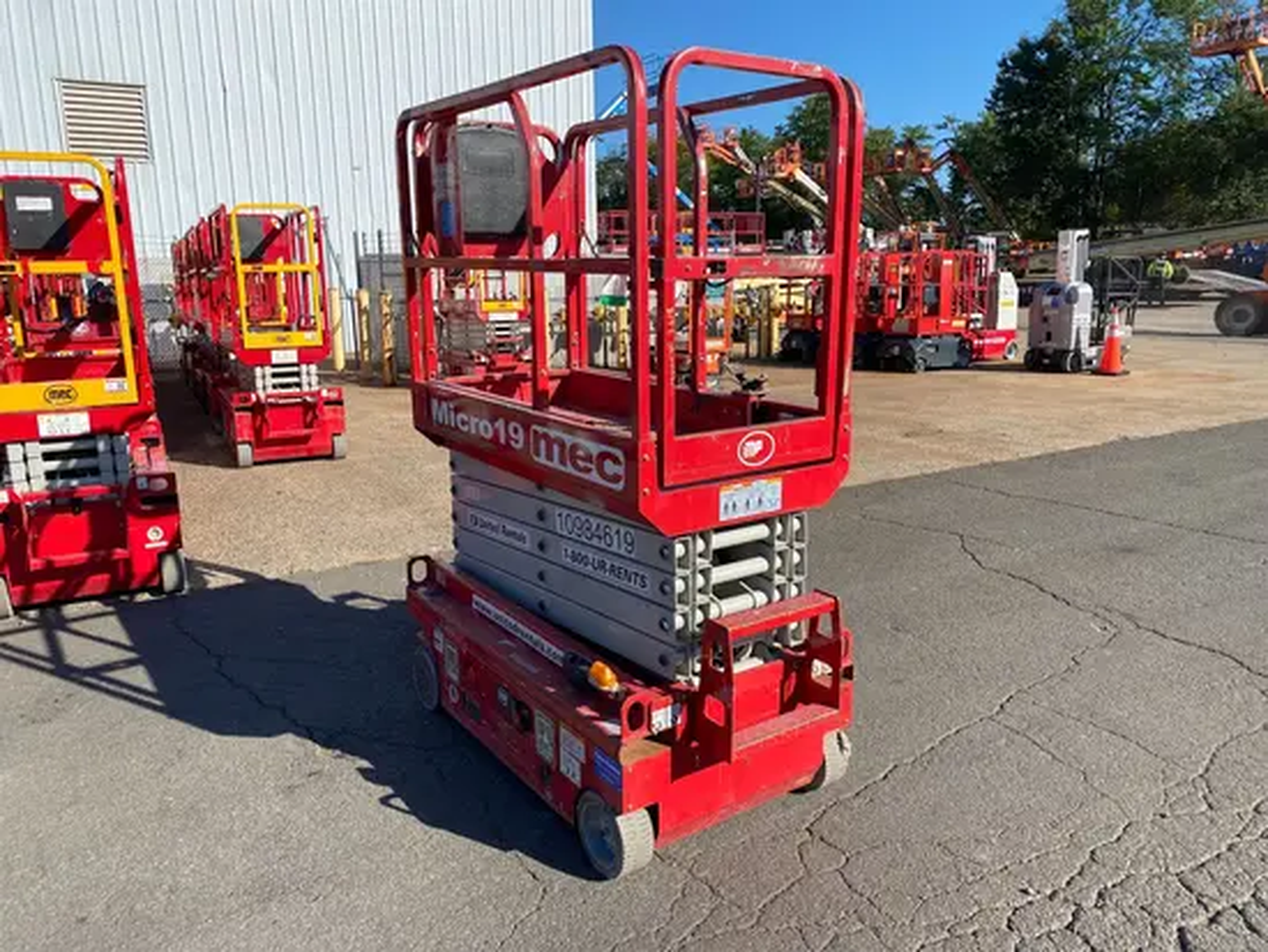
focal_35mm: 26
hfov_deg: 67.3
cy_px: 476
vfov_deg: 53.1
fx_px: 953
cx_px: 634
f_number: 1.8
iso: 32
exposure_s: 1/2183
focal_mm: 4.25
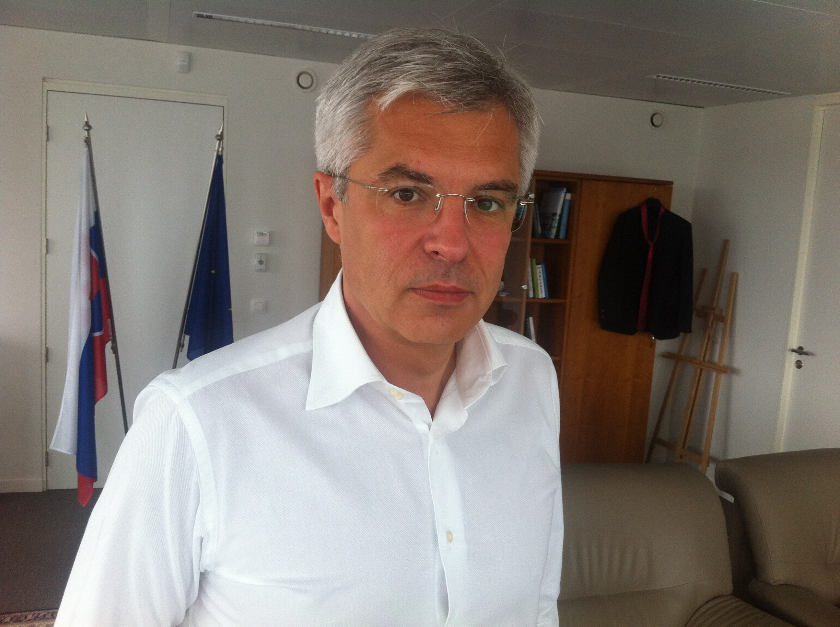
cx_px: 420
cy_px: 314
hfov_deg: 52.7
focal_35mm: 35
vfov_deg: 40.6
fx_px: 848
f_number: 2.8
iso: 80
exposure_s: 1/60
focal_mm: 3.85
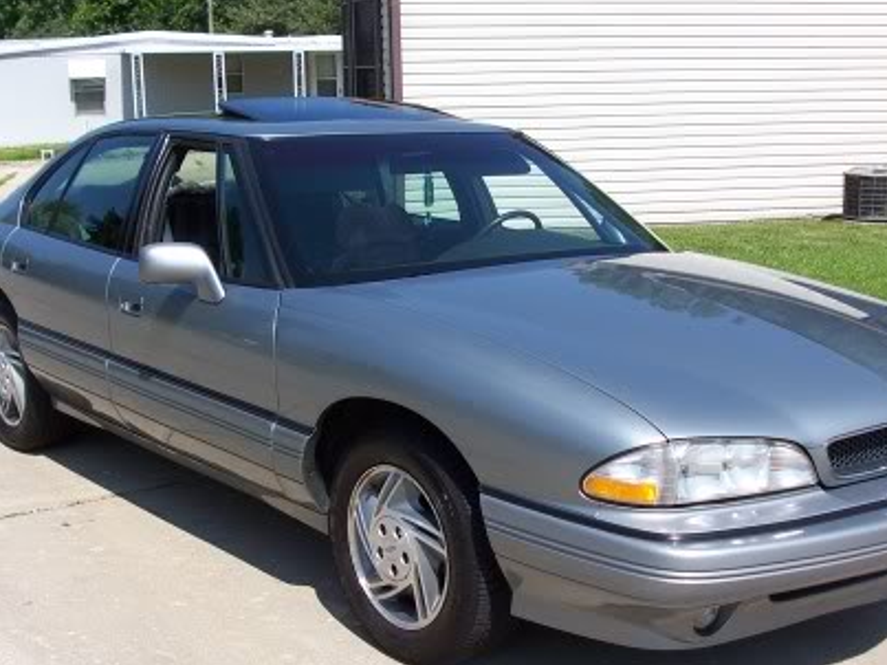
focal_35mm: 50
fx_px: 1281
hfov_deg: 38.2
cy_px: 383
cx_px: 456
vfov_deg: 29.1
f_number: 4
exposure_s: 1/750
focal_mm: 6
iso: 80
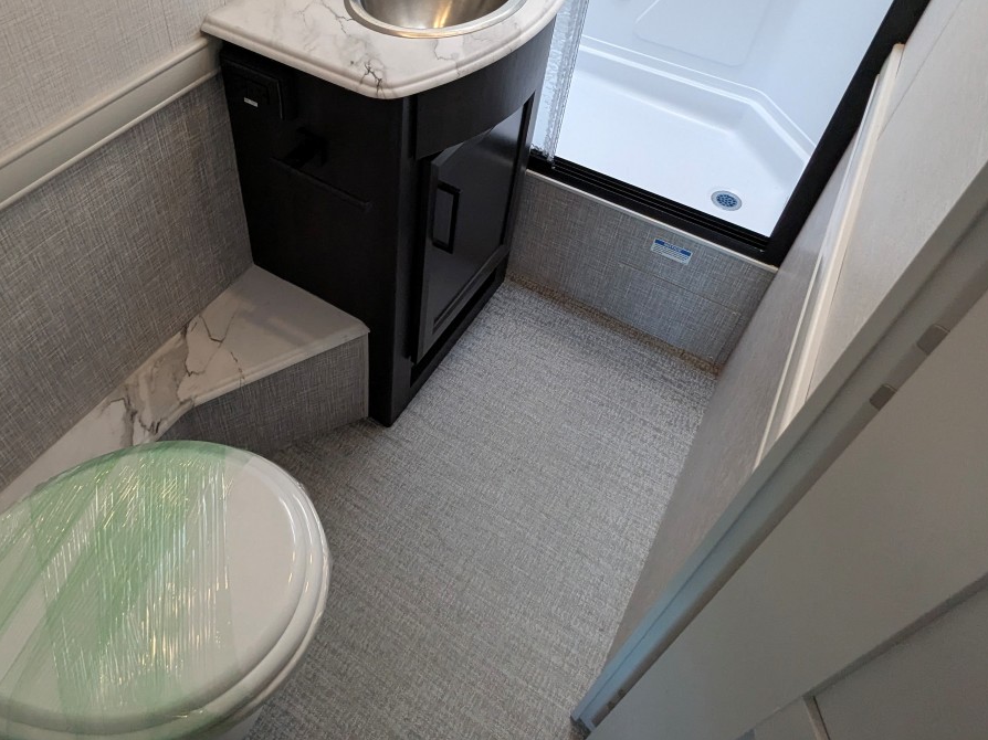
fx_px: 713
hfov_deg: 68.7
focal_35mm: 25
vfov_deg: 54.0
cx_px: 395
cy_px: 261
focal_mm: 2.35
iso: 264
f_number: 2.2
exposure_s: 1/162
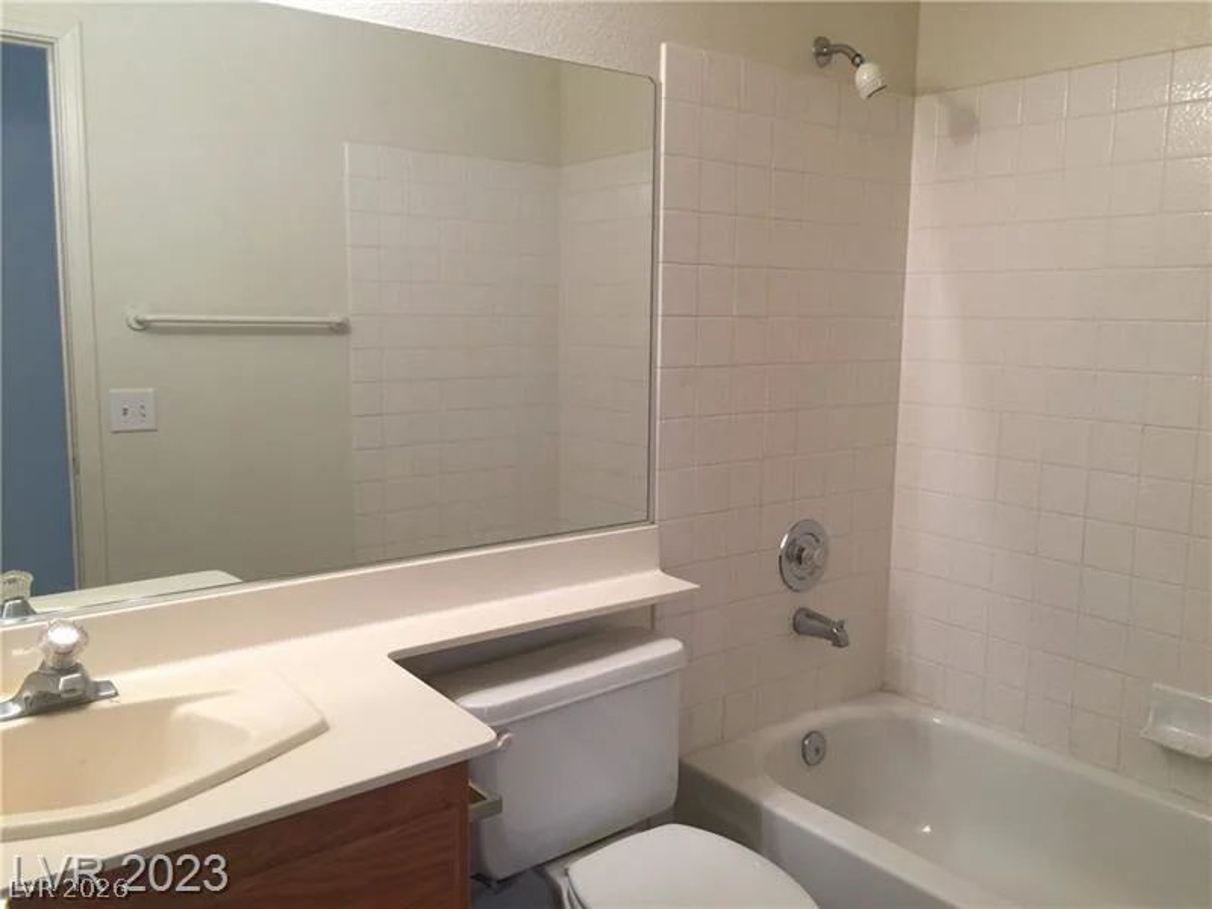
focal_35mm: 29
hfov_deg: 61.7
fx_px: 1015
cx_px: 606
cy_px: 454
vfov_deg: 48.2
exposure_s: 1/40
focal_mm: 4.15
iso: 32
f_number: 2.2
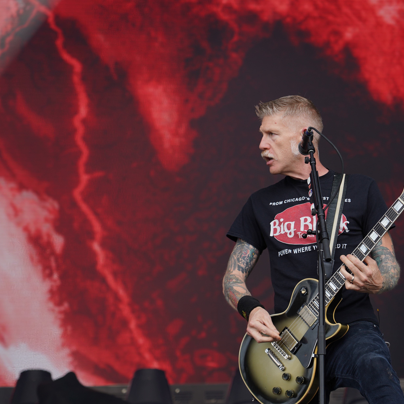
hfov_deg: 13.0
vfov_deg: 13.0
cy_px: 202
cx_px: 293
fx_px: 1769
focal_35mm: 134
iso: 100
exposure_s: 1/160
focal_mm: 105
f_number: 4.5
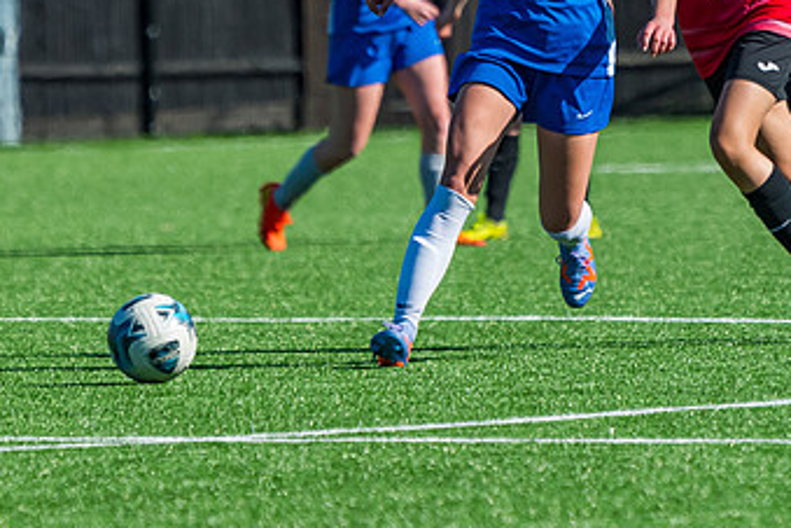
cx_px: 407
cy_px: 159
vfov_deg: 1.8
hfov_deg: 2.7
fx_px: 16698
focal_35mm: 760
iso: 400
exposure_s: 1/2500
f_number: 5
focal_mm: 280
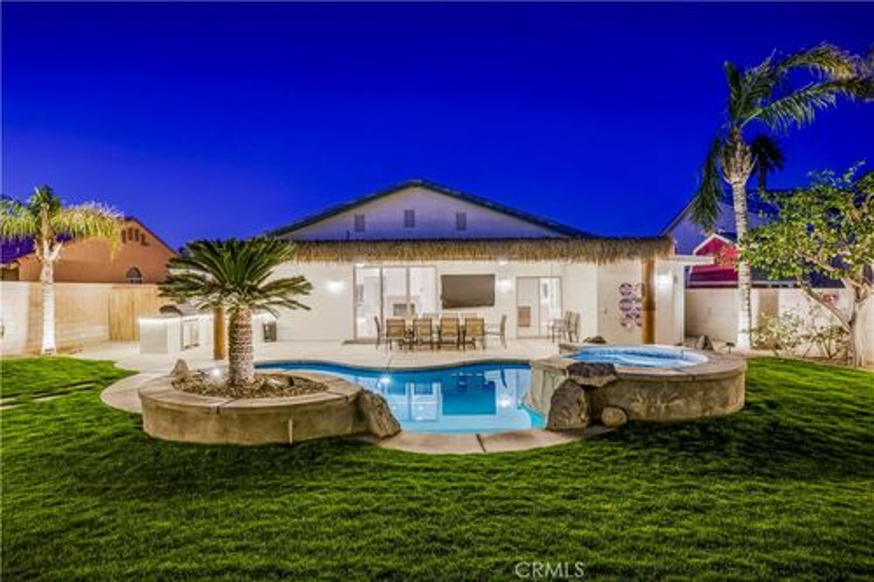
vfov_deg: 70.4
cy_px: 291
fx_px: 413
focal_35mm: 17
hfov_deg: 93.3
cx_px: 437
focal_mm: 17
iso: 400
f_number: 8
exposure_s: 1.6
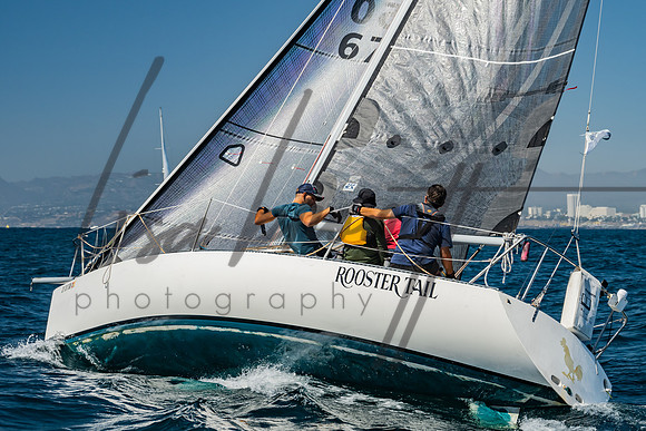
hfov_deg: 20.5
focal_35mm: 99
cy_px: 168
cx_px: 379
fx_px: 1781
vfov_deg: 13.8
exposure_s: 1/640
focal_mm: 75
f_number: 6.3
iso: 160
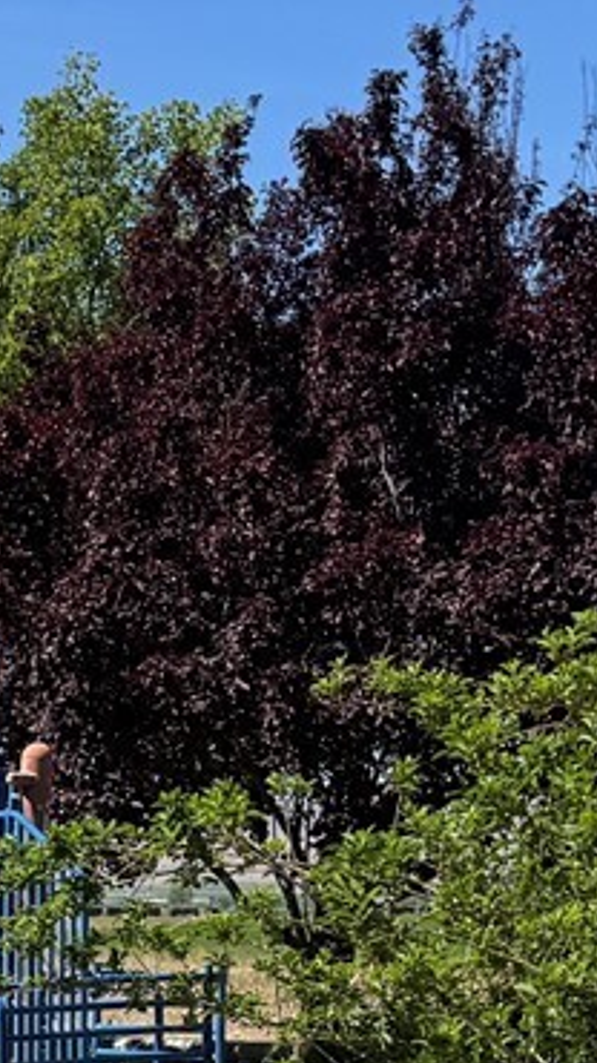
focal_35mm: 113
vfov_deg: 17.7
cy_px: 1393
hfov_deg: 10.0
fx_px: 3182
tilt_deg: -11.2
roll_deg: +0.3
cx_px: -577
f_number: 1.78
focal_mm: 6.76
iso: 80
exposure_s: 1/3802
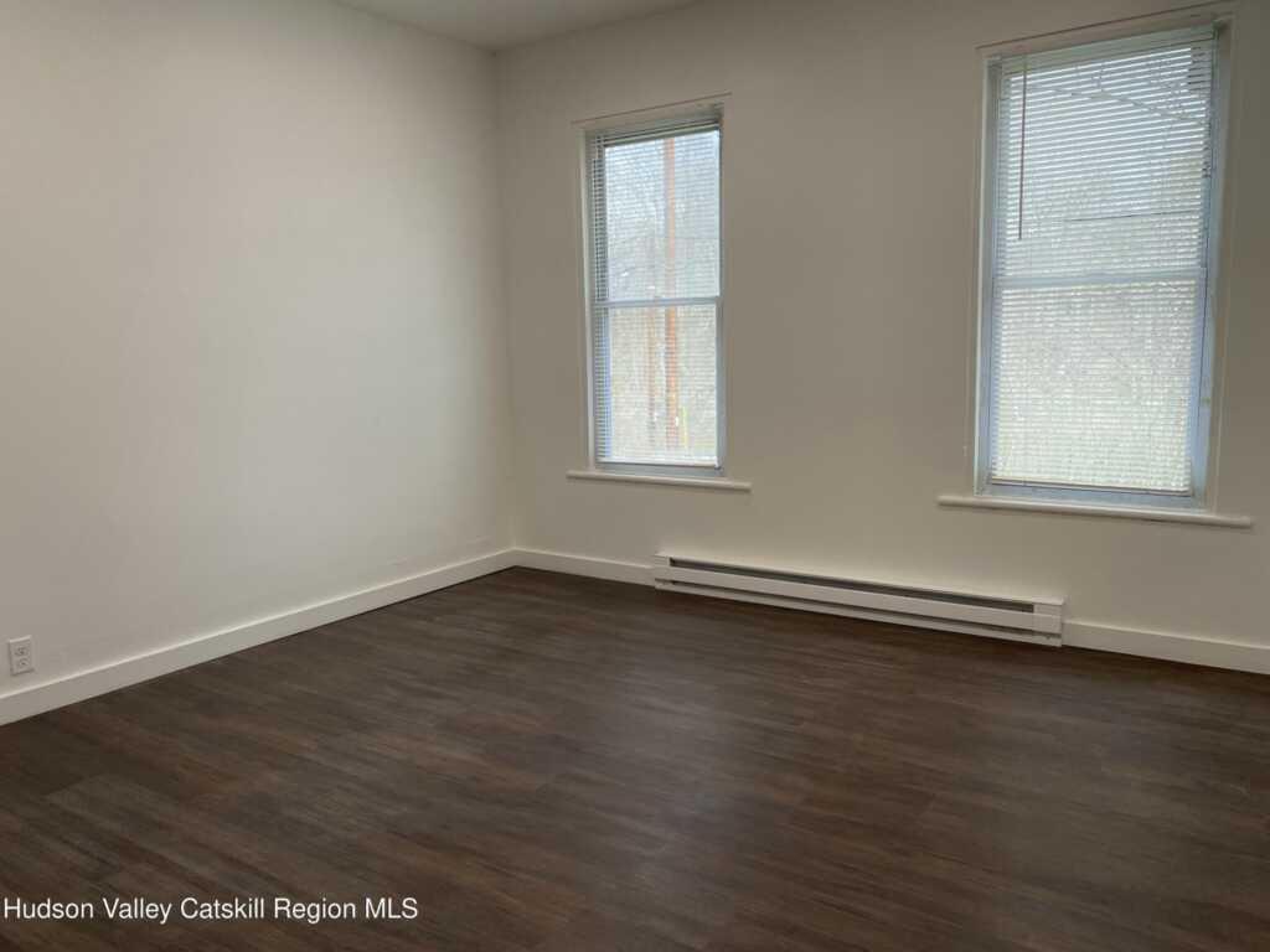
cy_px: 476
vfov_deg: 53.1
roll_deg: +1.3
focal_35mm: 26
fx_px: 954
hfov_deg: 67.3
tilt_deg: -7.2
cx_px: 635
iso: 125
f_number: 1.8
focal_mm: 4.25
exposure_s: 1/120
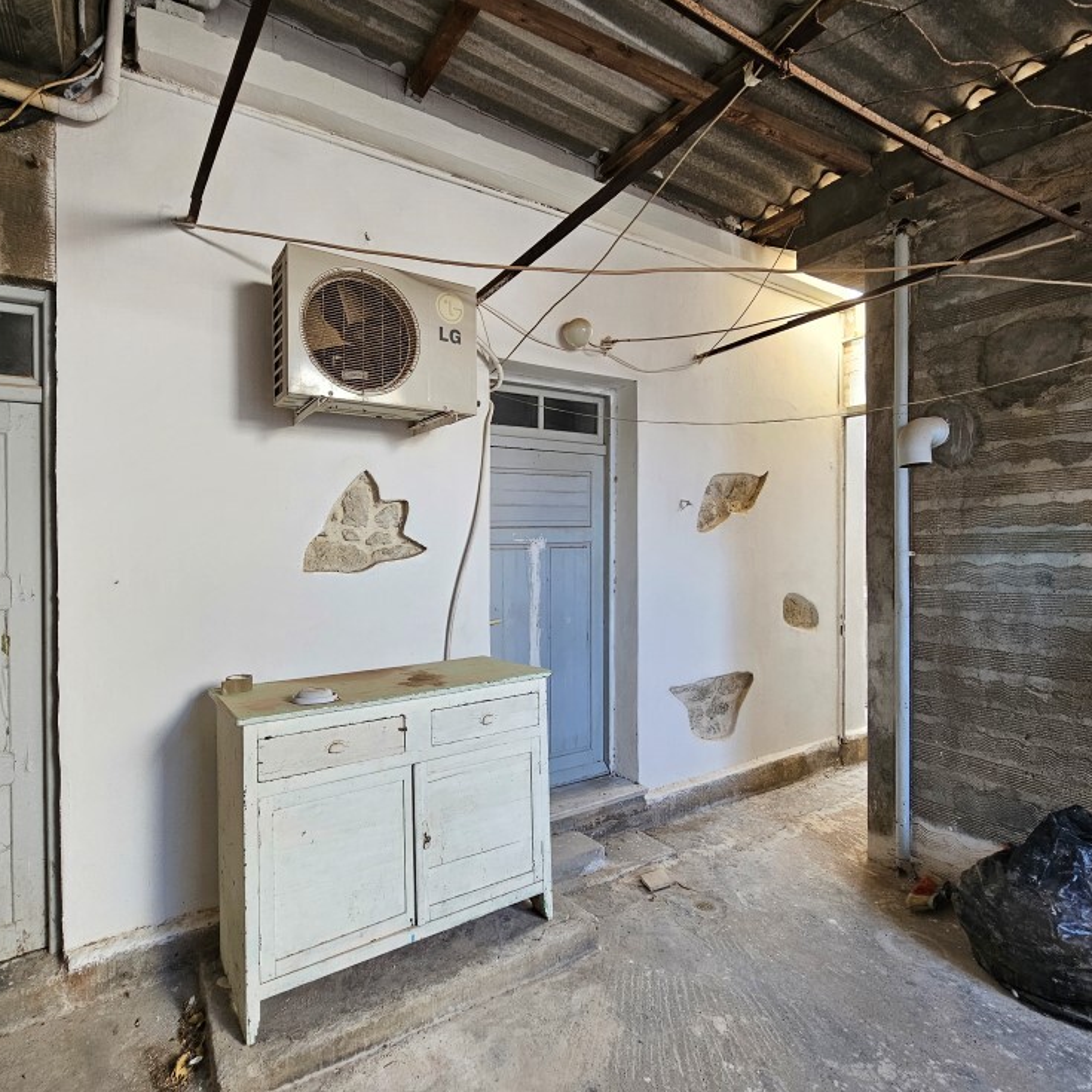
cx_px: 499
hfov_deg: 87.2
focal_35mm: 16
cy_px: 545
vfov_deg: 87.4
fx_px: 571
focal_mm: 2.2
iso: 100
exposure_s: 1/100
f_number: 2.2
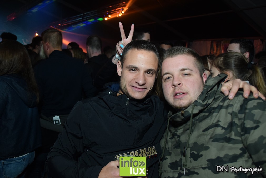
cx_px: 133
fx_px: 233
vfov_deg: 41.7
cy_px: 89
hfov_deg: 59.5
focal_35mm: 32
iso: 1600
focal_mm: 21
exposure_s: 1/60
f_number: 3.5
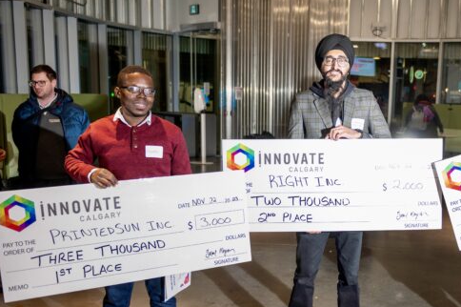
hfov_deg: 41.9
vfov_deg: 29.0
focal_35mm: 46
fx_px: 589
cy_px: 208
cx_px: 328
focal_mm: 29
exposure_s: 1/100
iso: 200
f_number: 2.8
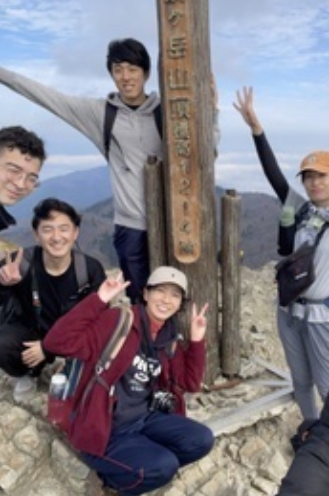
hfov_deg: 34.8
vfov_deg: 51.9
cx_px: 258
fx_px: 509
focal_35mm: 37
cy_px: 251
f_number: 2.2
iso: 25
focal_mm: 2.71
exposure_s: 1/871
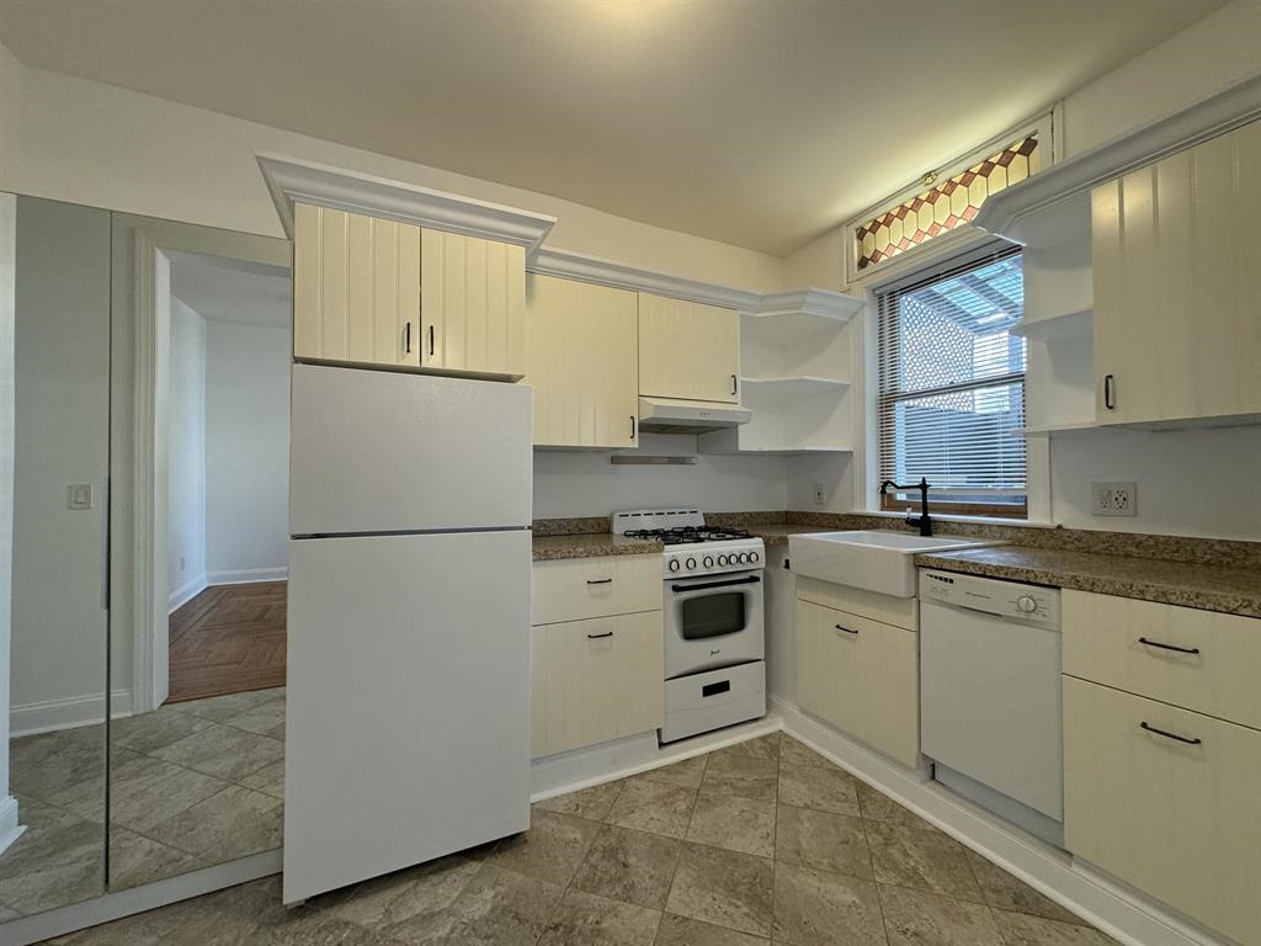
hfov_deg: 102.1
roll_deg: +0.1
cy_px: 473
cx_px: 630
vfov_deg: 85.7
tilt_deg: -0.1
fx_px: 510
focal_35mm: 14
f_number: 2.2
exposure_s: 1/120
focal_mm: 2.22
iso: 250
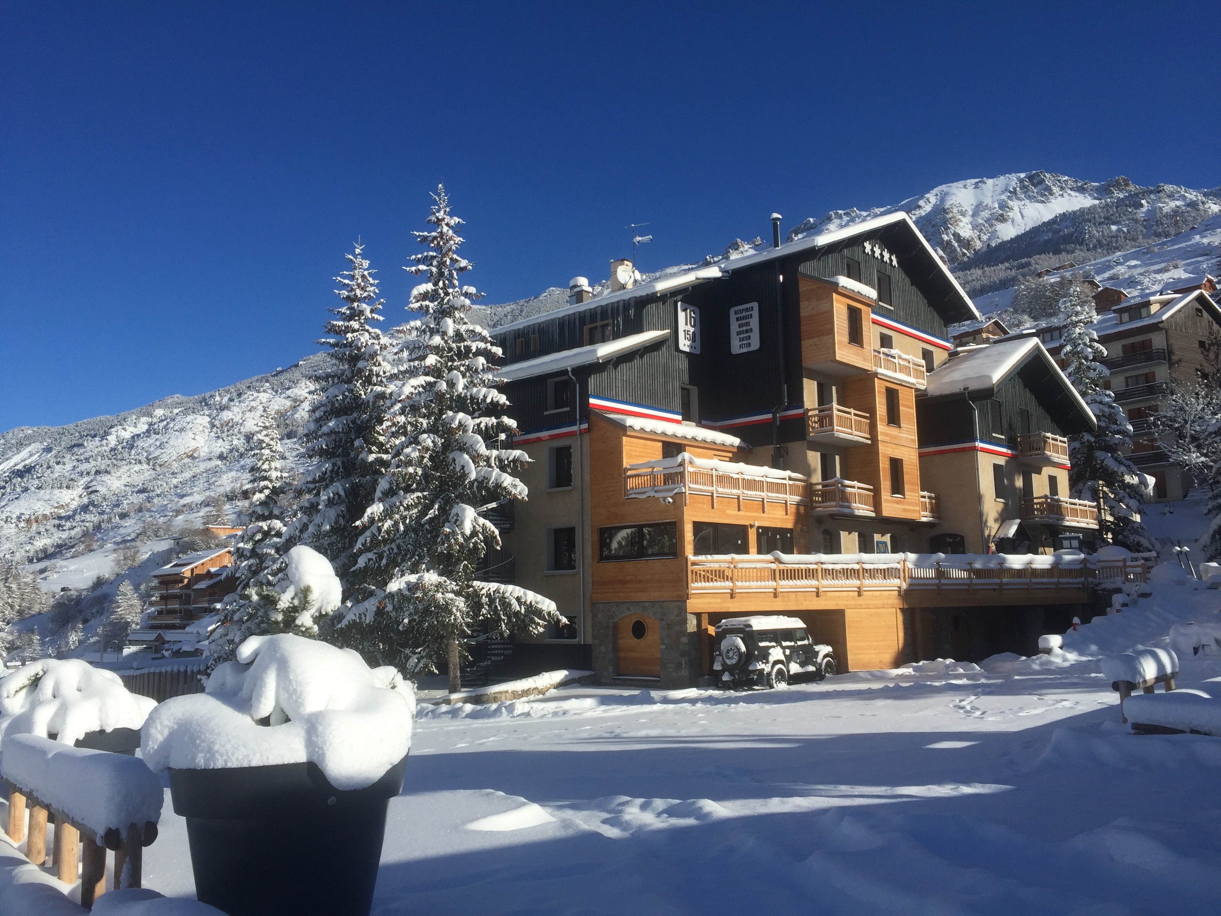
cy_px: 458
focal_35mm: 29
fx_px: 1023
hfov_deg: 61.7
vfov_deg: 48.2
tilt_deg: +7.3
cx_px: 610
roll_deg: +2.5
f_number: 2.2
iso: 32
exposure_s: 1/3597
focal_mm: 4.15
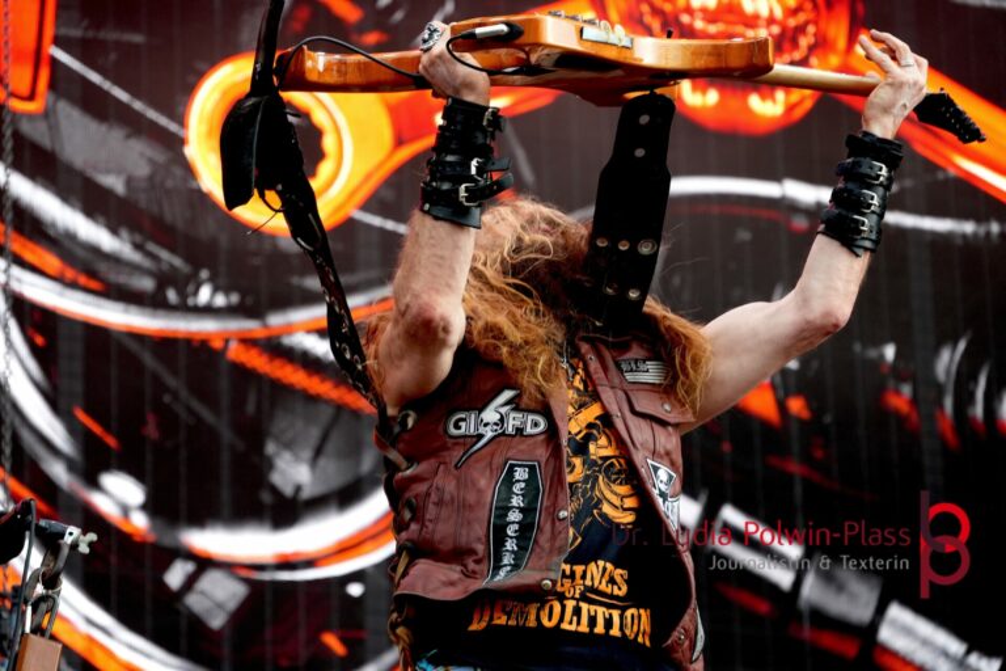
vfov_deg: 7.8
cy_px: 336
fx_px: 4946
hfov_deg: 11.6
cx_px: 503
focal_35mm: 177
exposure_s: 1/200
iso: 800
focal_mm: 118
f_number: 5.6
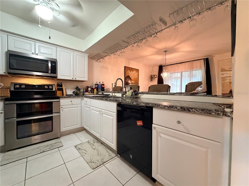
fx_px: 101
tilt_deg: -1.7
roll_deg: +0.1
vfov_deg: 85.7
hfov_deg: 102.1
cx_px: 124
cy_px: 93
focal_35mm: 14
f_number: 2.2
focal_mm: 2.22
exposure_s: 1/60
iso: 1000
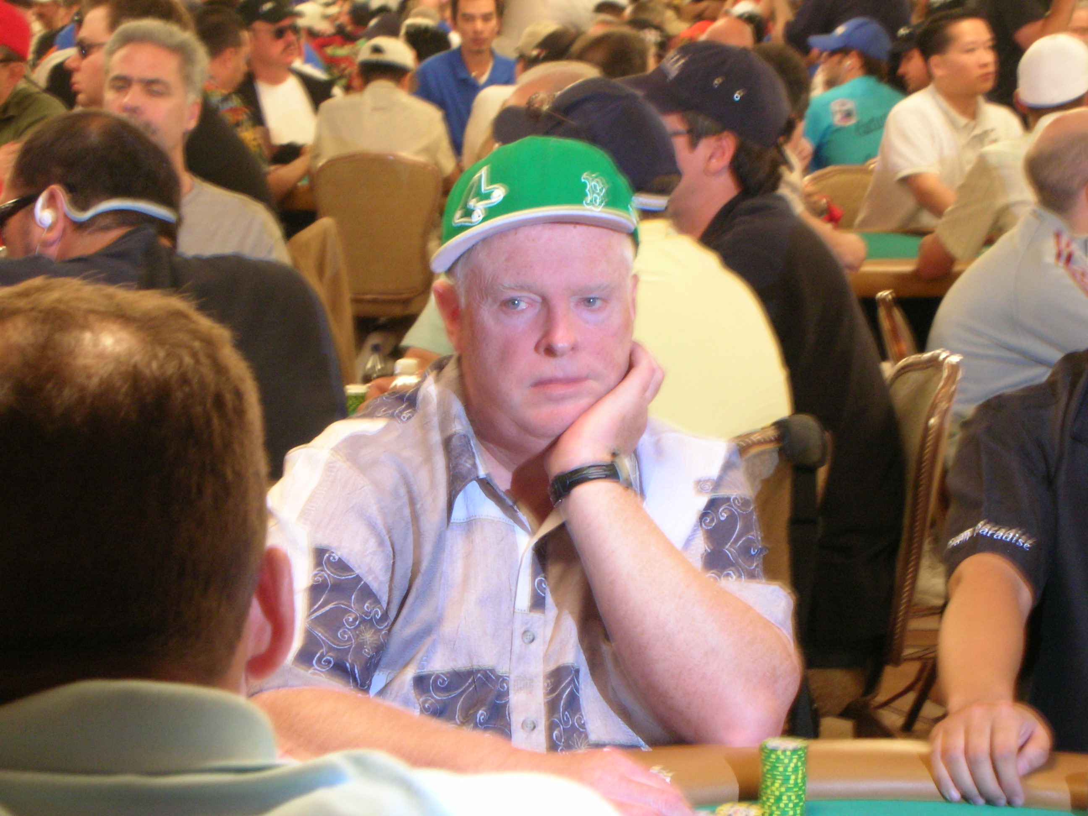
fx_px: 3300
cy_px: 408
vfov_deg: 14.1
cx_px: 544
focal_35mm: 105
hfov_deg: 18.7
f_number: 5.4
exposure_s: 1/4.4
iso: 200
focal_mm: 17.4
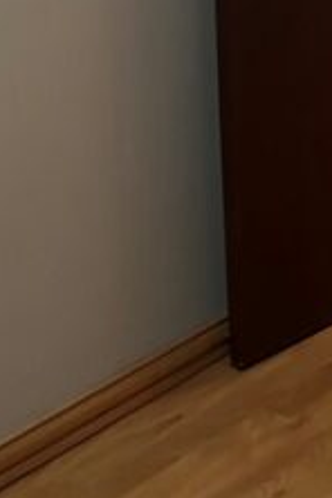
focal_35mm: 120
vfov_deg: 15.0
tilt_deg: -5.9
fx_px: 1660
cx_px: 937
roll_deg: -1.2
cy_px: -381
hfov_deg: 9.4
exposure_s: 1/40
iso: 800
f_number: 1.78
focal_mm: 6.86
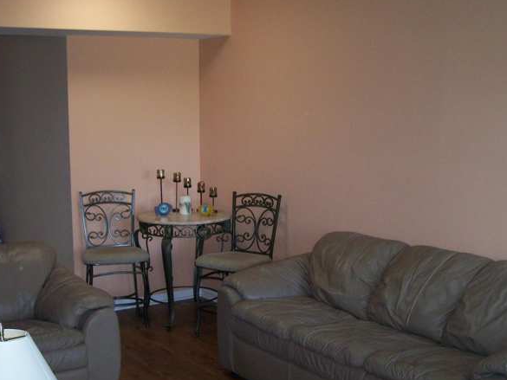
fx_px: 762
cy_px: 209
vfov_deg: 28.0
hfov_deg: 36.8
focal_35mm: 52
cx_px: 238
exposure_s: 1/60
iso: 160
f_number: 2.8
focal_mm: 6.3
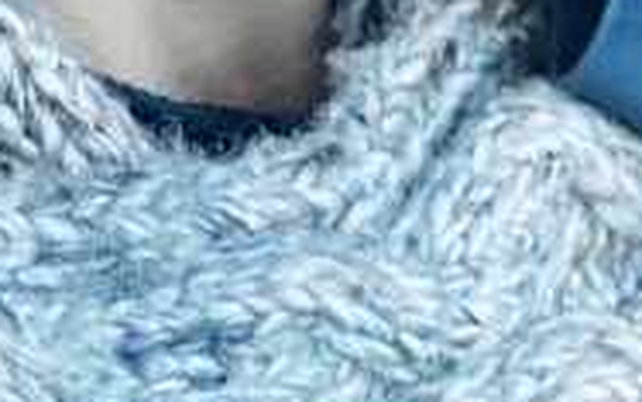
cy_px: 69
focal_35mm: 174
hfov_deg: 12.0
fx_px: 3045
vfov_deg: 7.5
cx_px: 309
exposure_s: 1/60
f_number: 2.2
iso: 250
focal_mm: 2.71
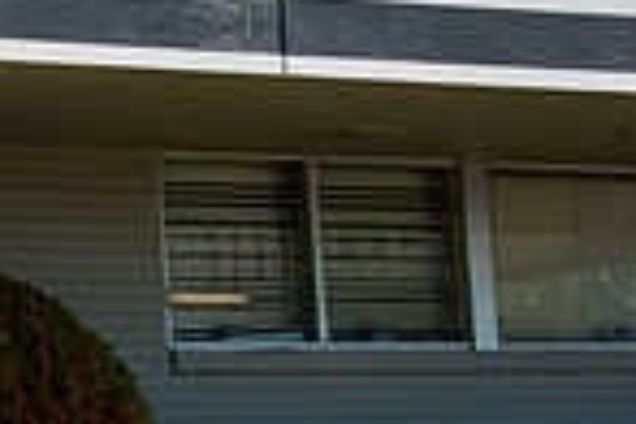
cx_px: -450
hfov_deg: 11.3
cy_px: 318
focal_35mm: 171
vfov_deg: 8.0
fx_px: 3020
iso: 200
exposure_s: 1/200
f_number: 10
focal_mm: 29
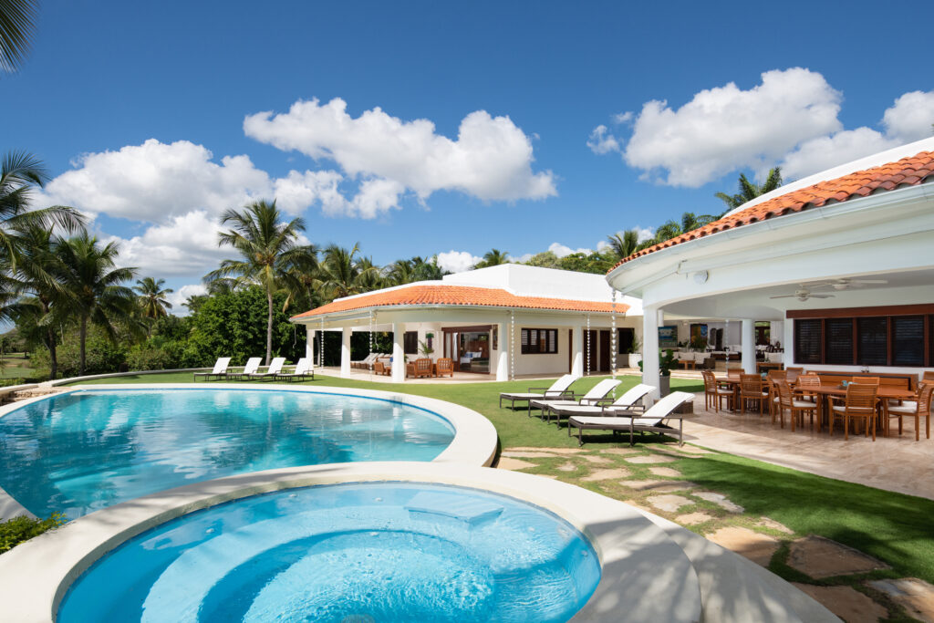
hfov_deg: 86.9
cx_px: 467
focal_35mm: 19
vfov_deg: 64.6
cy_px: 312
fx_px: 493
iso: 500
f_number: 8
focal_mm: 19
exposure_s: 1/250
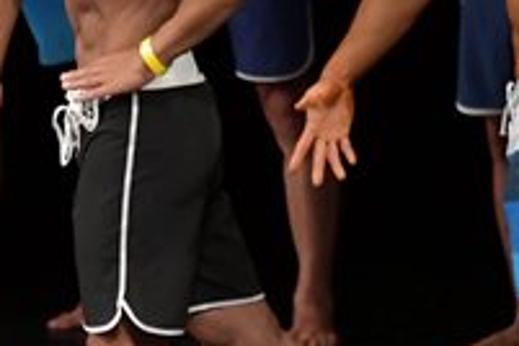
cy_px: 127
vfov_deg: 1.3
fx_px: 14978
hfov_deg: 2.0
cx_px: -97
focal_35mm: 1039
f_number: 5.6
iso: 3200
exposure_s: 1/400
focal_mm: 180
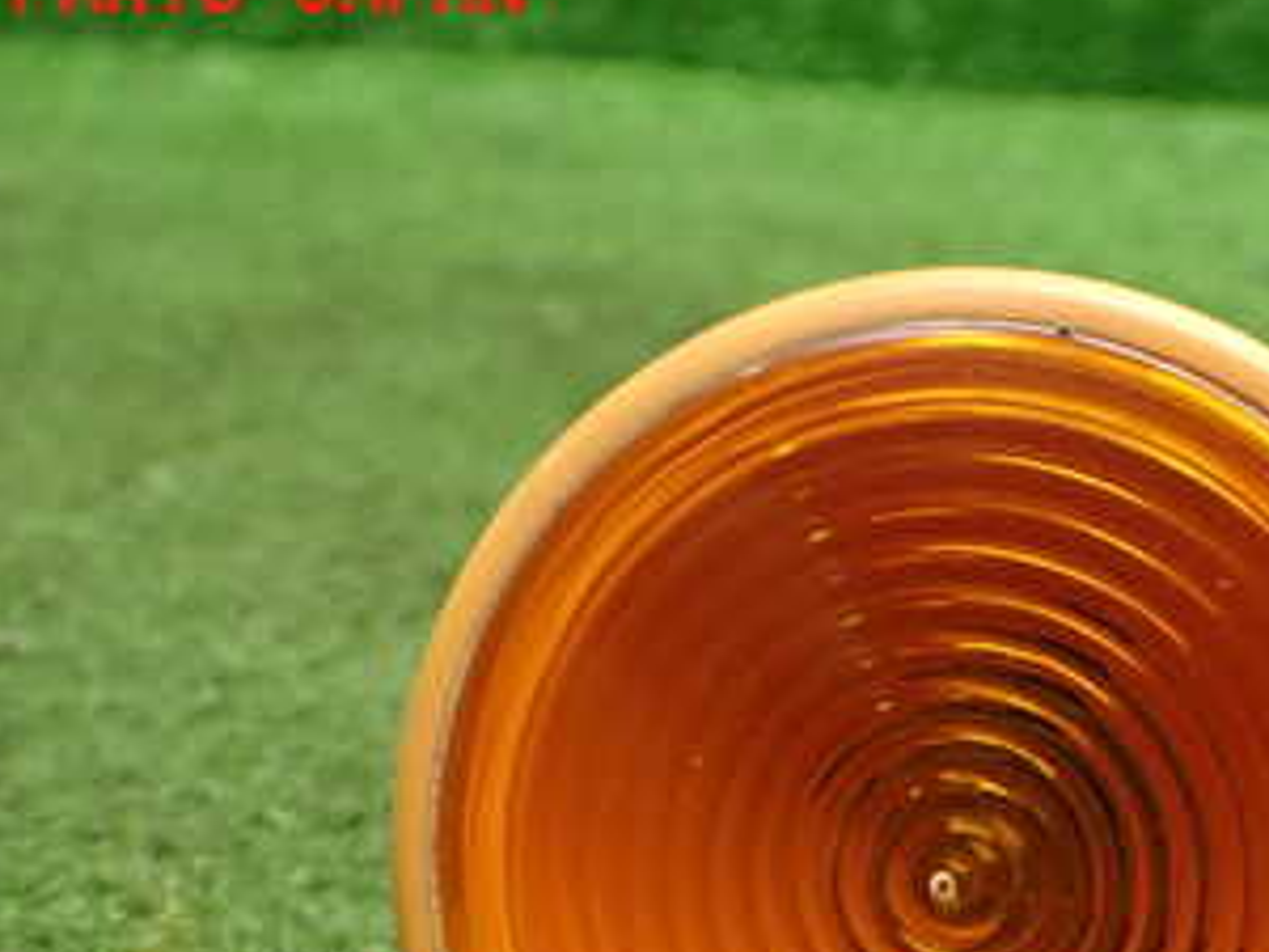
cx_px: 1024
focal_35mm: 60
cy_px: 884
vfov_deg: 23.7
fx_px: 2200
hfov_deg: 31.3
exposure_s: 1/125
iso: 800
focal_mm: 5.4
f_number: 2.3
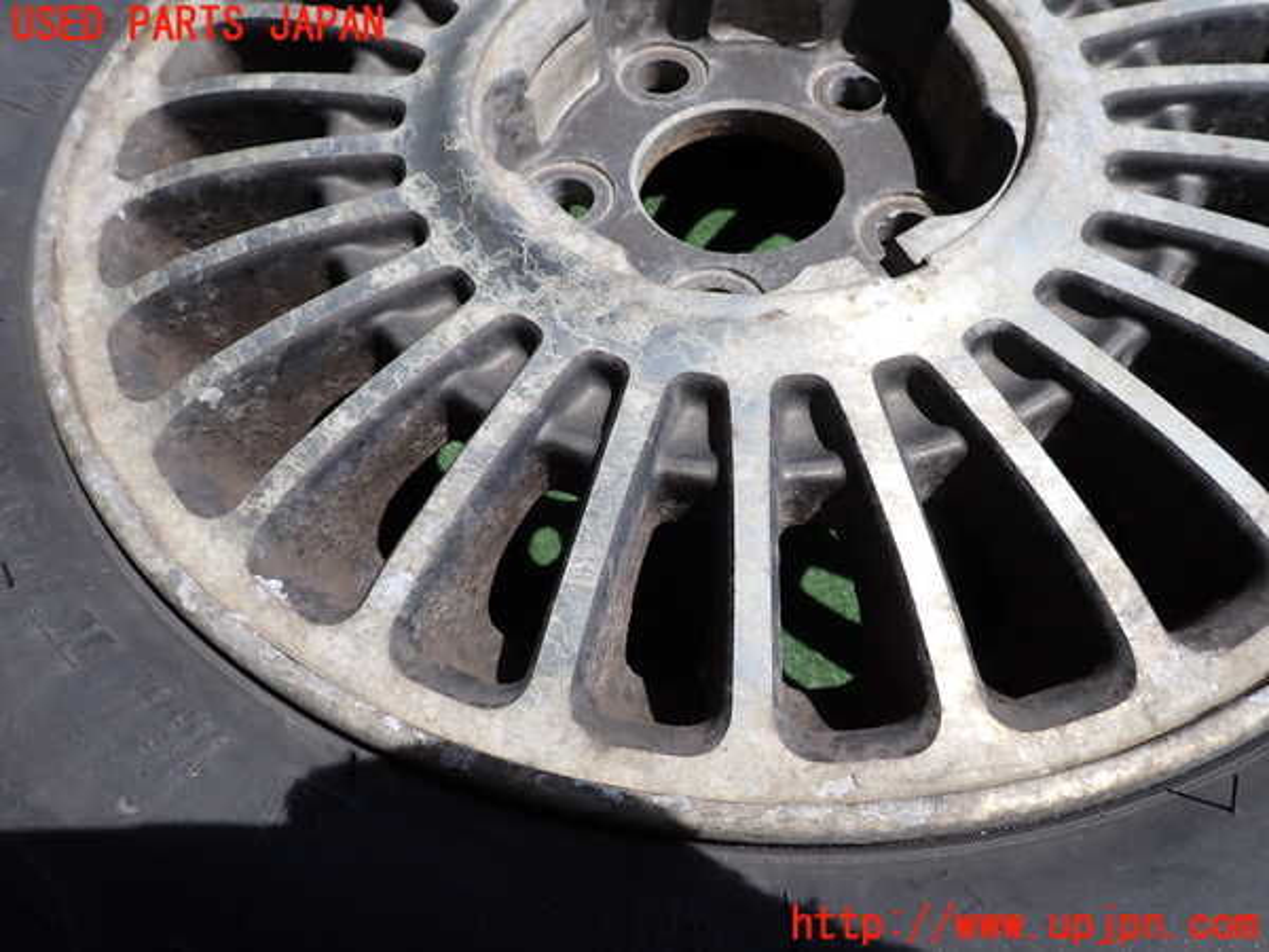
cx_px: 634
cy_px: 476
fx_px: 916
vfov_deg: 54.9
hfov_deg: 69.4
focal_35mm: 25
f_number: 8
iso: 100
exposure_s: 1/250
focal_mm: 4.5
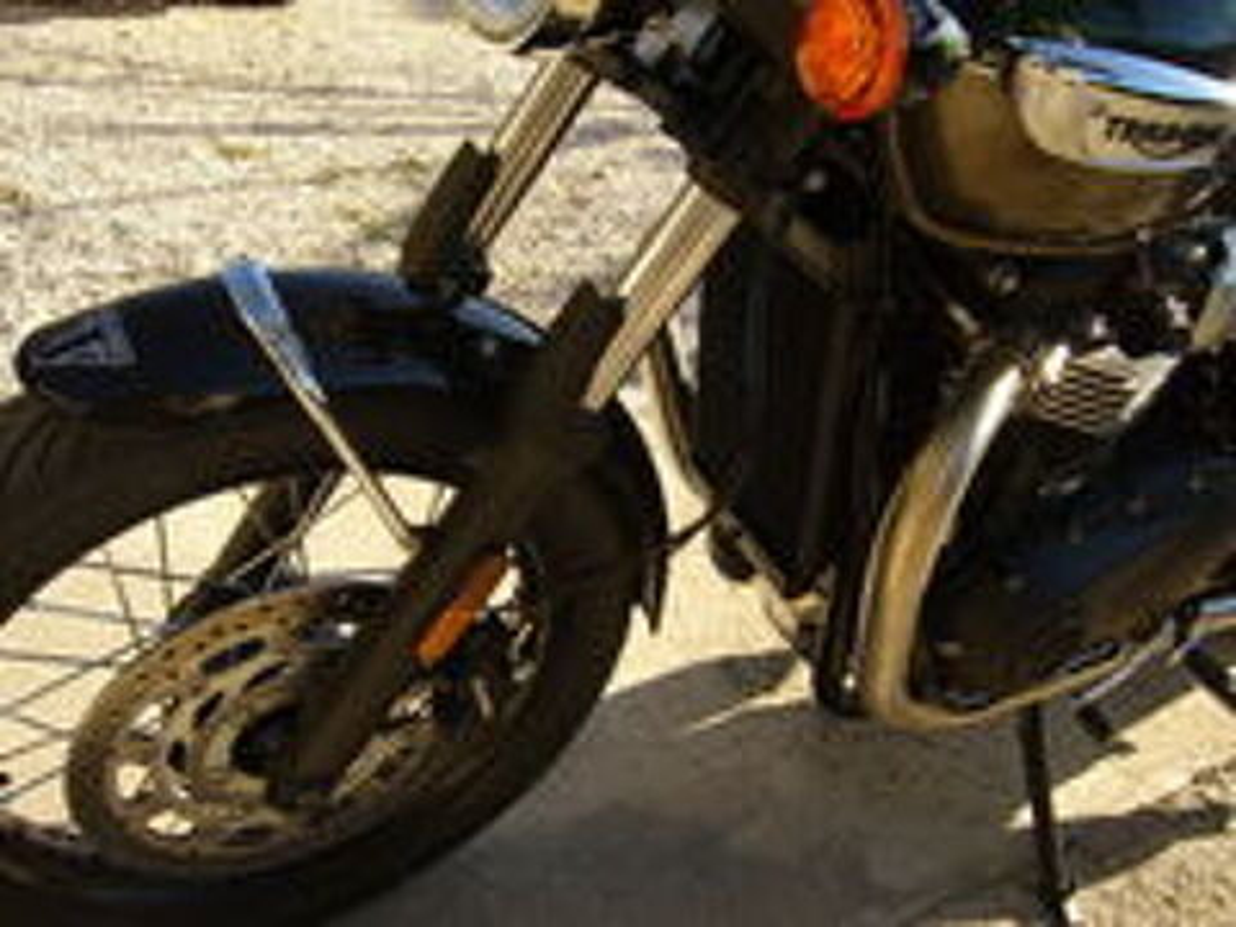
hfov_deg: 52.6
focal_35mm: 35
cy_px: 464
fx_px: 1250
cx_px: 618
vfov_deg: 40.7
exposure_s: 1/125
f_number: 5.6
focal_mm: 5.8
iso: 80
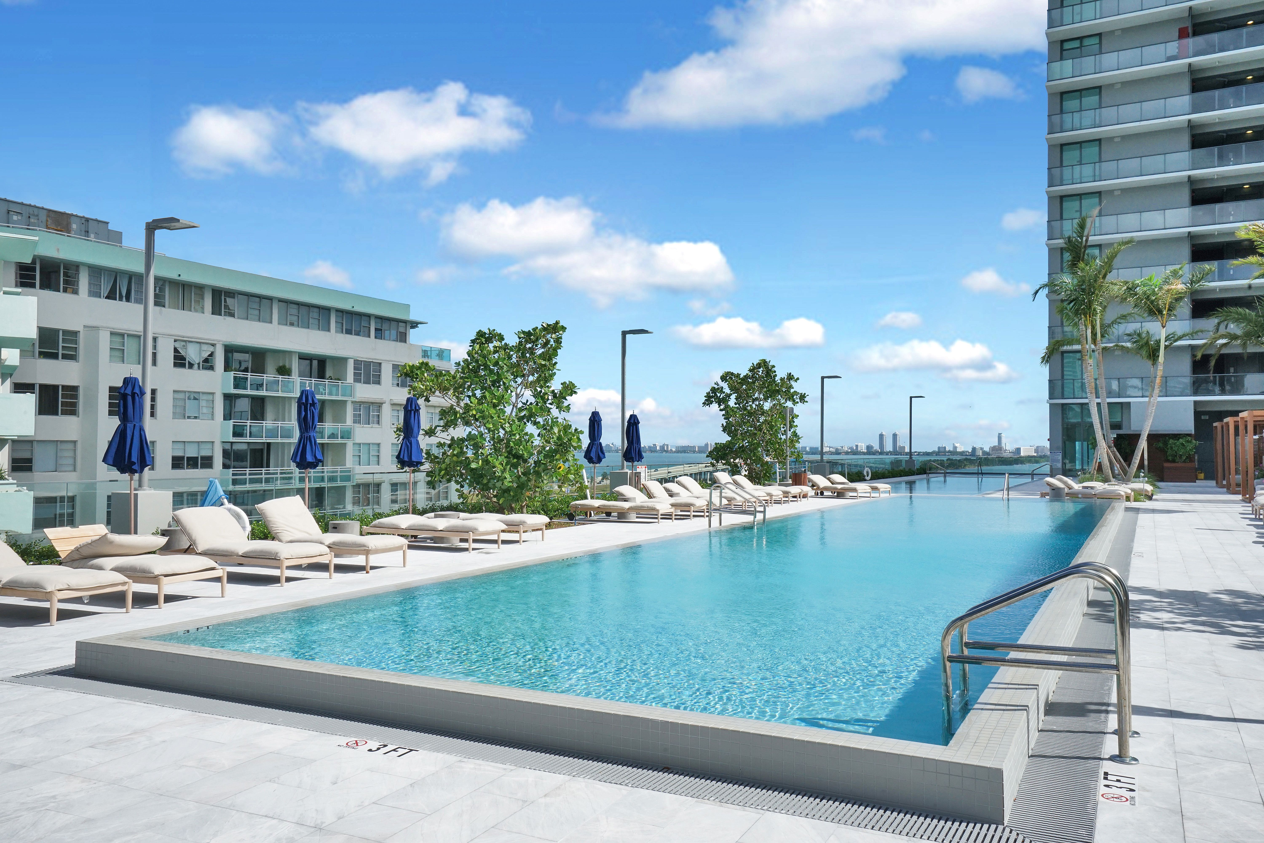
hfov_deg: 63.7
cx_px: 632
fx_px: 1018
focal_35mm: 29
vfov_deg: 45.0
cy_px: 422
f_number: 22
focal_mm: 29
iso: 500
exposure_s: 1/200
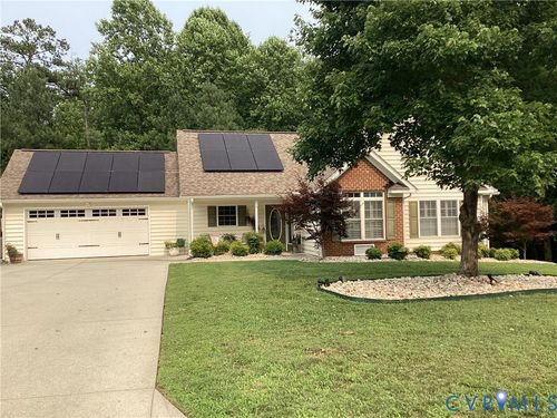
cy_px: 209
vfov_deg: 45.4
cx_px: 278
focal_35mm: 31
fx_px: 499
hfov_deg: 58.4
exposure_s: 1/662
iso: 25
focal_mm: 3.3
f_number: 2.4
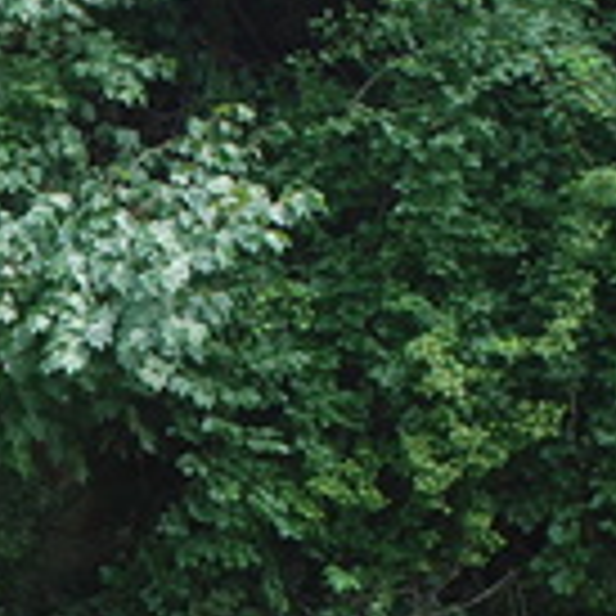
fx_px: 4594
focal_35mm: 228
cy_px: 845
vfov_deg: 7.6
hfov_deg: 7.2
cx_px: -924
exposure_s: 1/160
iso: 200
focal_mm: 35
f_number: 6.3
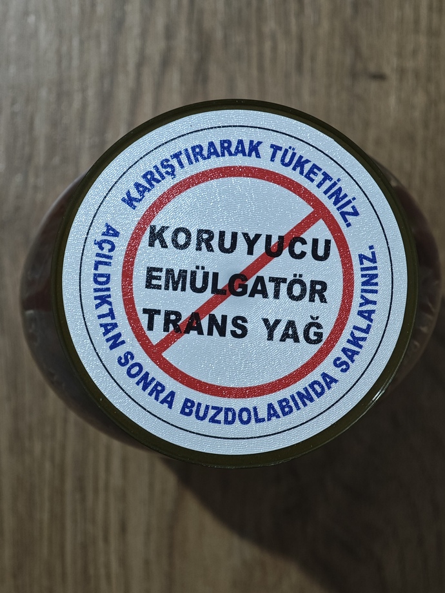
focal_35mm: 75
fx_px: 1286
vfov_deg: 26.0
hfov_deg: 19.6
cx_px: 222
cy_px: 296
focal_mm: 9
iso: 1000
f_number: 2
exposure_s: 1/50
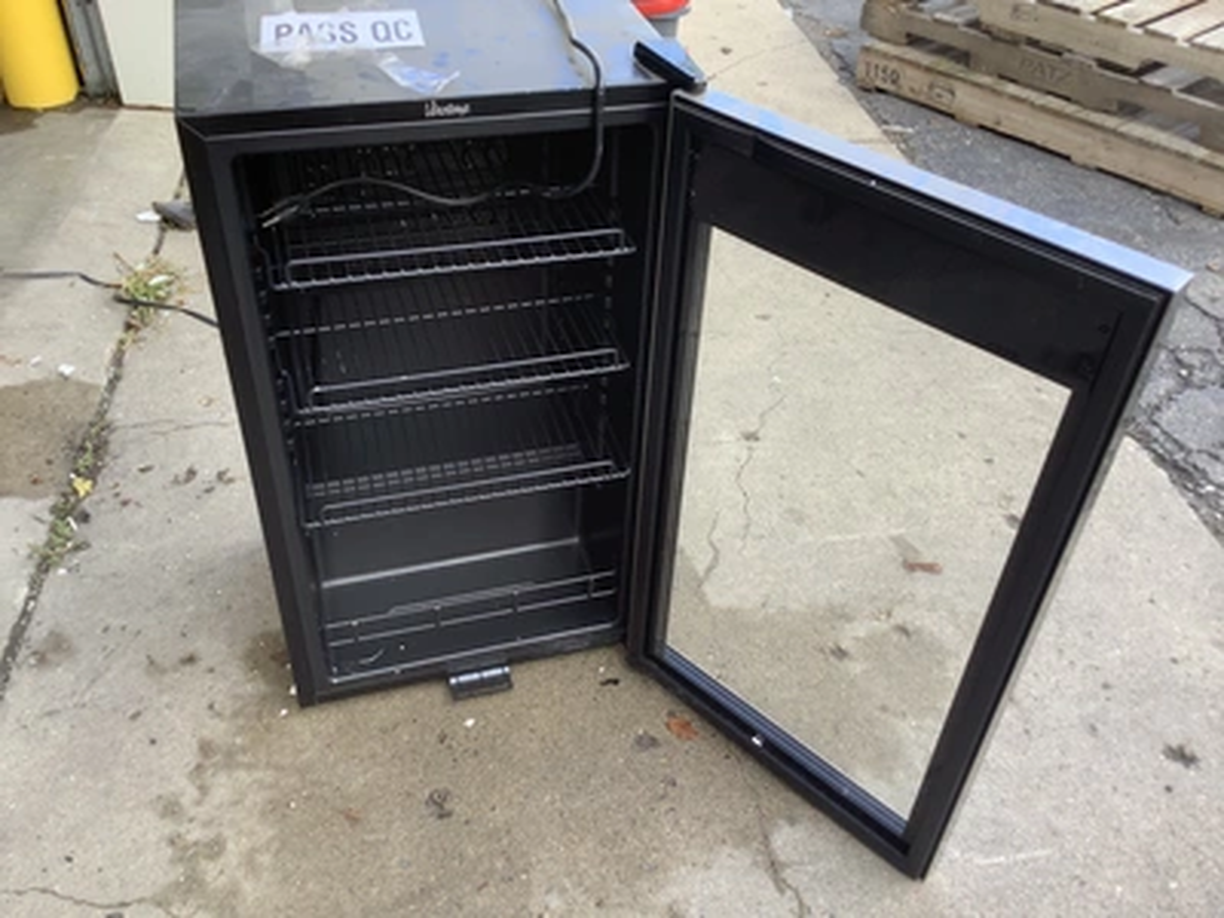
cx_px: 612
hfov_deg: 58.4
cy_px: 459
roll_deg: -0.4
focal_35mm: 31
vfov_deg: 45.4
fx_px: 1096
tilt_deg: -39.5
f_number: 2.4
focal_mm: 3.3
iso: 40
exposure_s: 1/120
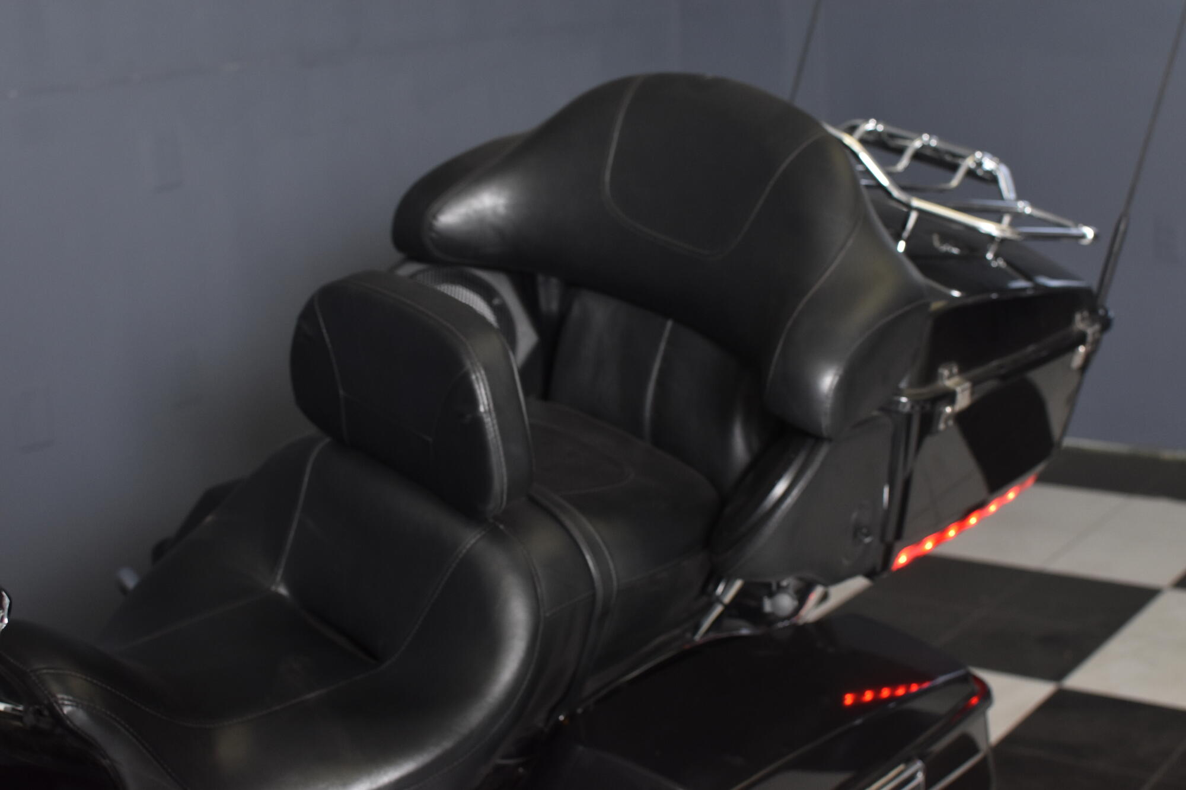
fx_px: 1729
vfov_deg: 25.7
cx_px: 593
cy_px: 395
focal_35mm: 52
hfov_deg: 37.9
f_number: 4.5
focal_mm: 35
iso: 800
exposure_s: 1/160
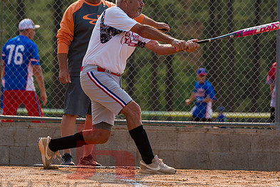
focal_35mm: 504
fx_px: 3921
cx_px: 178
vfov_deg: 2.7
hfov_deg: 4.1
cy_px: 83
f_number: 9
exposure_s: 1/1000
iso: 800
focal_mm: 340
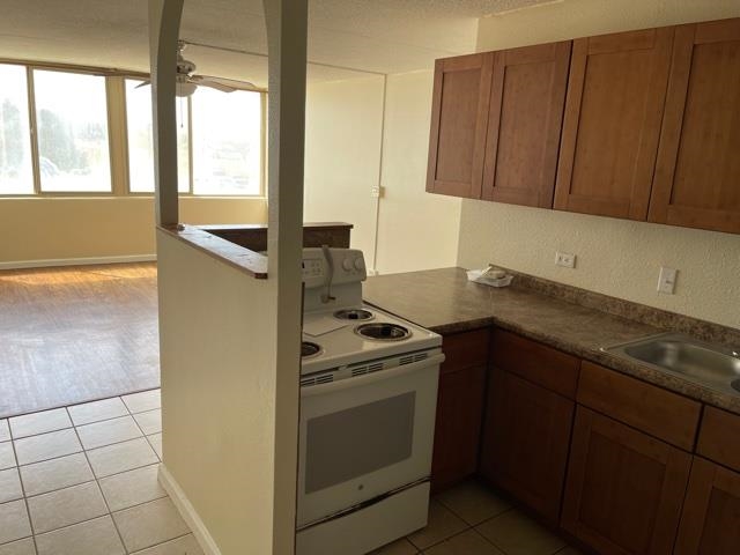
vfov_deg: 53.1
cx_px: 370
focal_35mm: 26
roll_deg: -3.5
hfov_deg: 67.3
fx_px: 556
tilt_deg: -12.0
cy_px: 278
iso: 32
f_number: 1.6
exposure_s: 1/122
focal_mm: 5.1
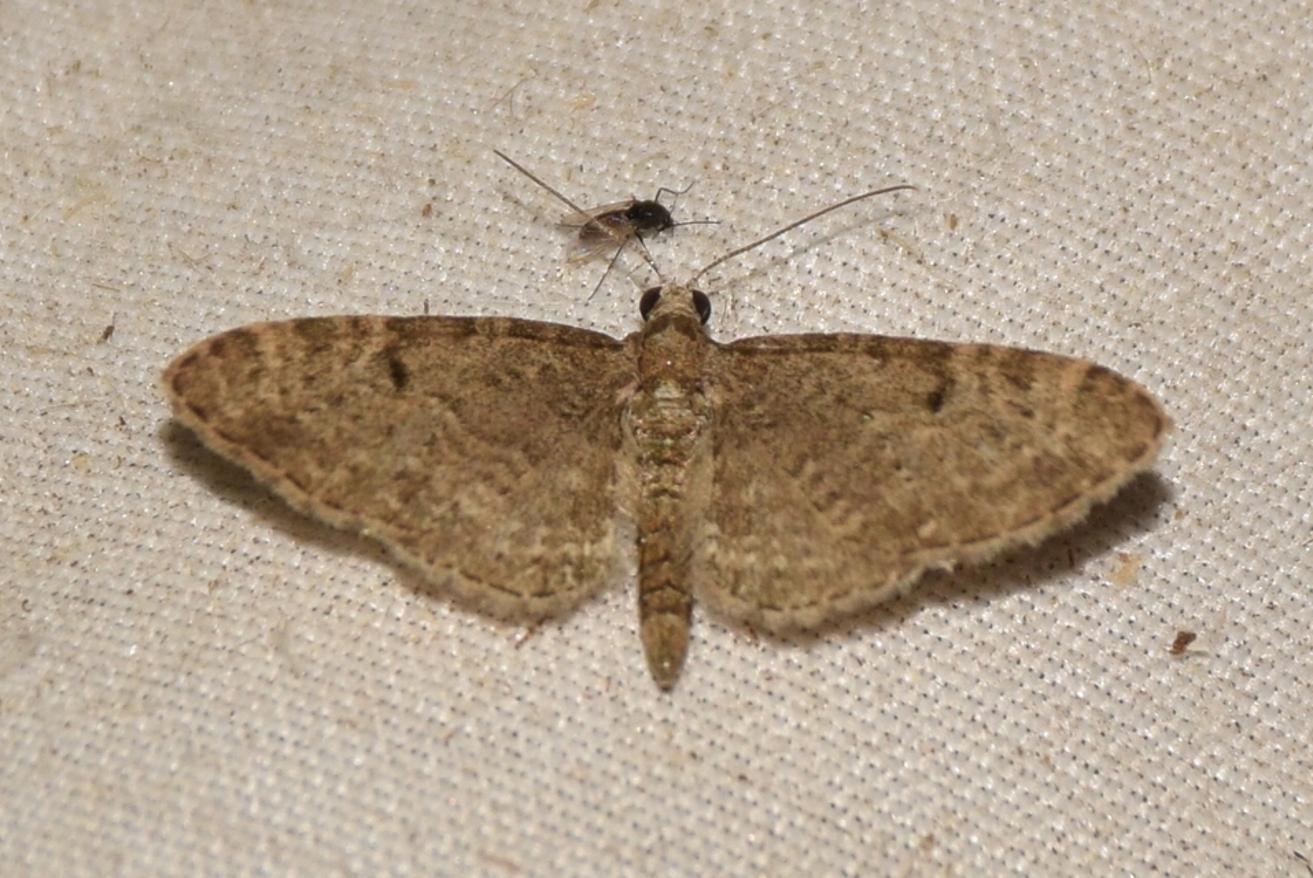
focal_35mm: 210
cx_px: 656
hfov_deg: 9.8
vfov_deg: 6.6
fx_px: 7666
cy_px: 439
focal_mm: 140
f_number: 10
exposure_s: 1/160
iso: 125
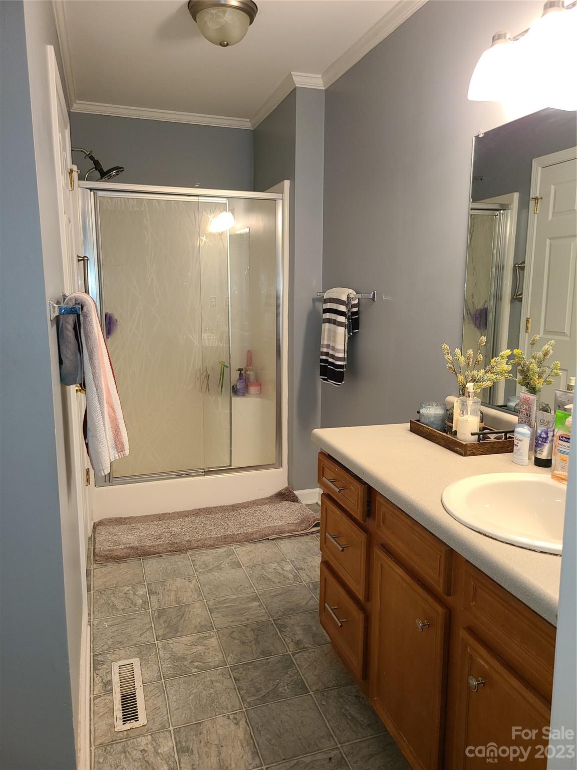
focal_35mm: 26
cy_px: 385
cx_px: 288
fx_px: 578
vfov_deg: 67.3
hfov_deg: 53.1
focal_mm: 5.4
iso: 100
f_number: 1.8
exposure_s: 1/30
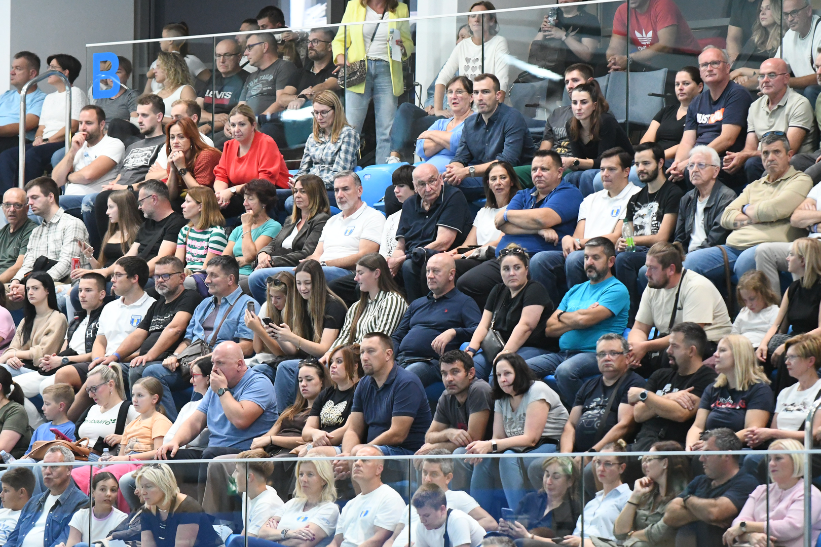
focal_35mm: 300
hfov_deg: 6.9
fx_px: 6841
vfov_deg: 4.6
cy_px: 274
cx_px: 410
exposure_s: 1/500
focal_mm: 200
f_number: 4.5
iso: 8000
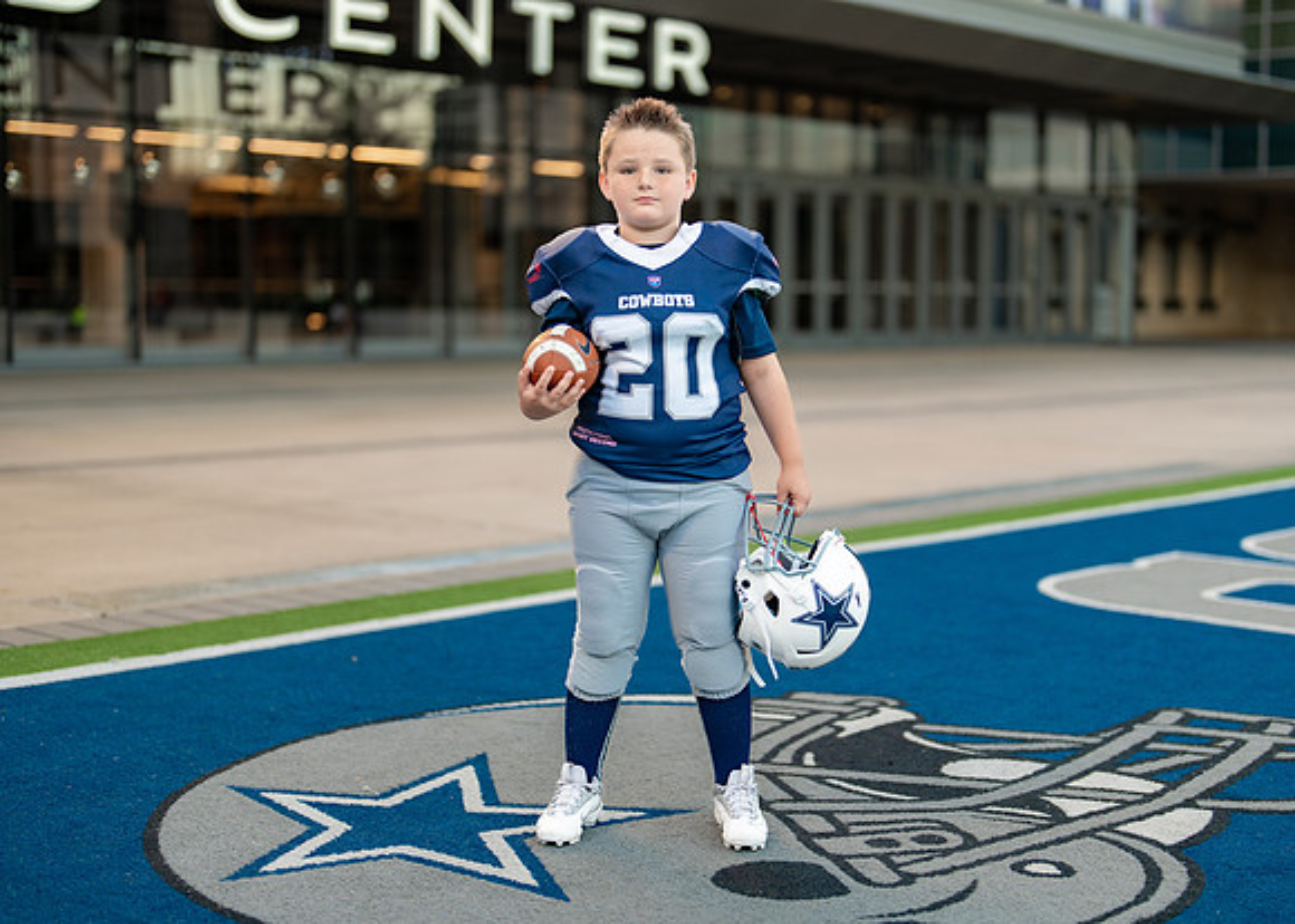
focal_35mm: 56
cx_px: 708
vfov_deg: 25.5
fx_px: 2042
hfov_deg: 35.2
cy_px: 483
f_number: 1.2
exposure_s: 1/400
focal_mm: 50
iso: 160
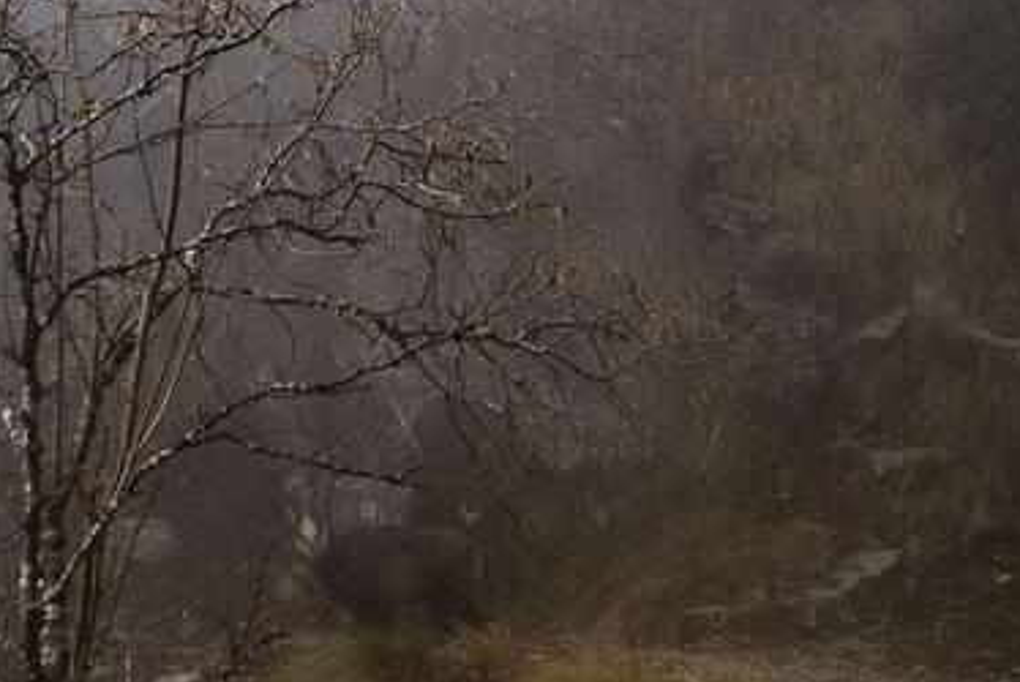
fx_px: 3771
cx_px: 325
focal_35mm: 133
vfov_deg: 10.3
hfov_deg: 15.4
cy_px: 273
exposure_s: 1/80
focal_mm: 55
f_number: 7.1
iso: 320
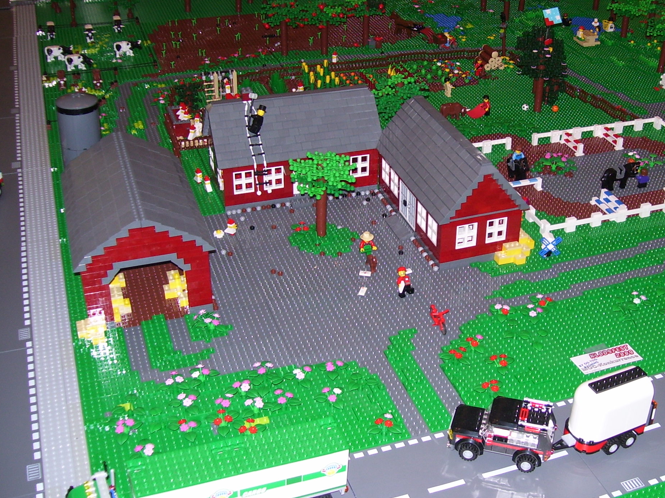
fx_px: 864
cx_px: 409
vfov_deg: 32.2
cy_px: 239
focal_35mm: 45
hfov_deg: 41.8
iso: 80
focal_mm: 6
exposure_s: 1/60
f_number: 2.7
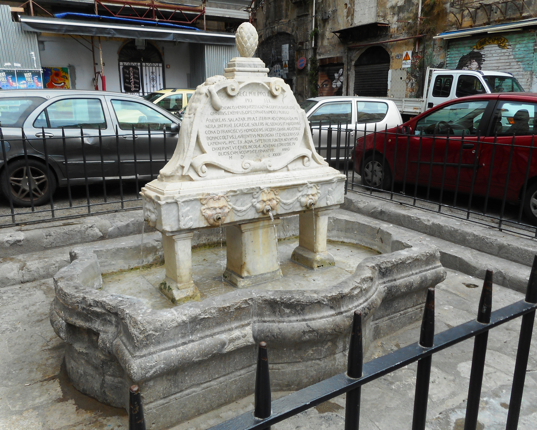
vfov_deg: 53.2
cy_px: 219
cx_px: 257
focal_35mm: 27
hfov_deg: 64.0
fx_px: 429
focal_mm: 4.5
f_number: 3.7
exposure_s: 1/125
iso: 80
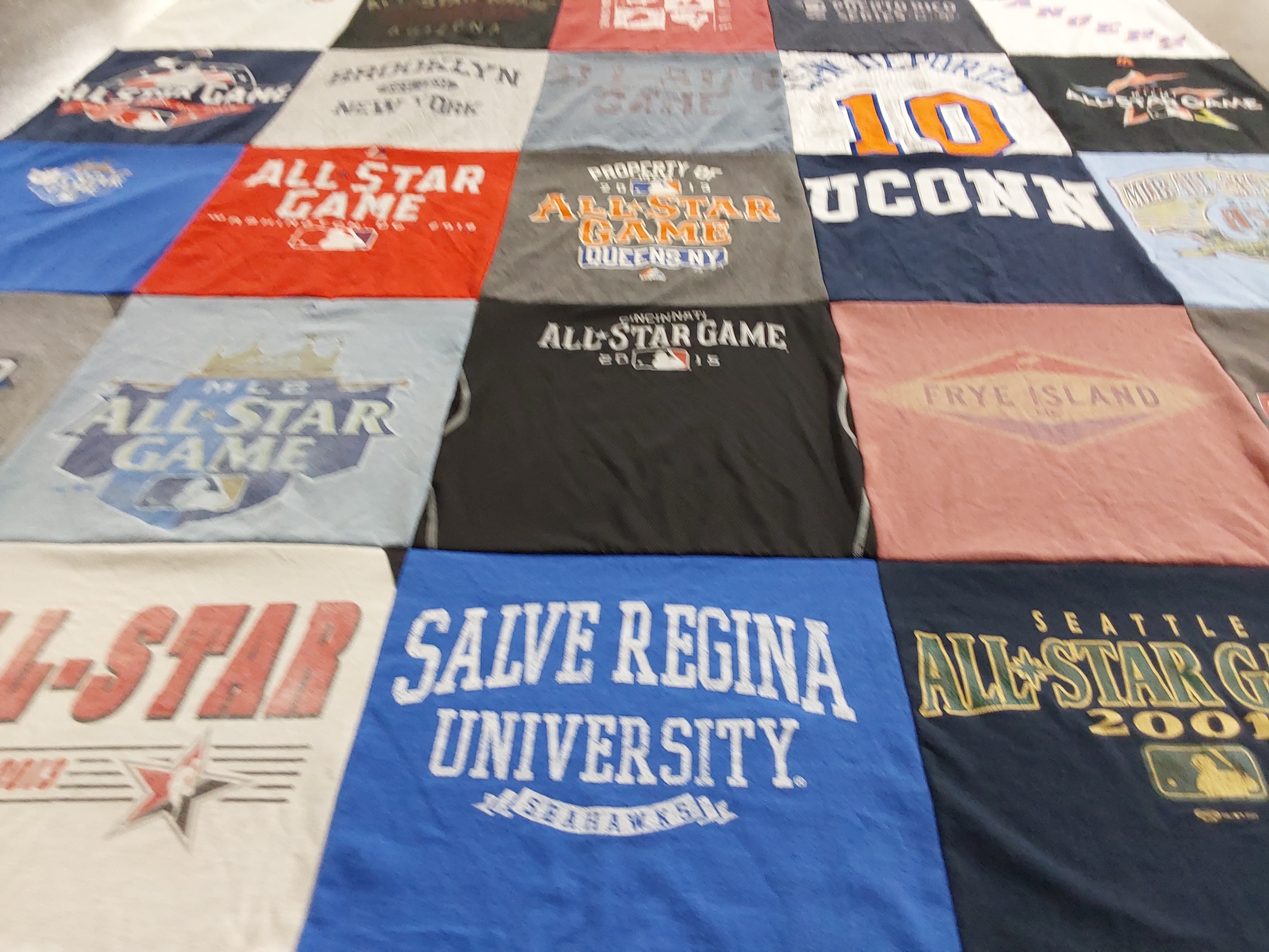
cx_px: 634
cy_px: 476
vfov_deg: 49.7
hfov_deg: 63.4
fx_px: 1026
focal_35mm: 28
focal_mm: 2.91
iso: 160
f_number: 1.9
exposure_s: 1/50
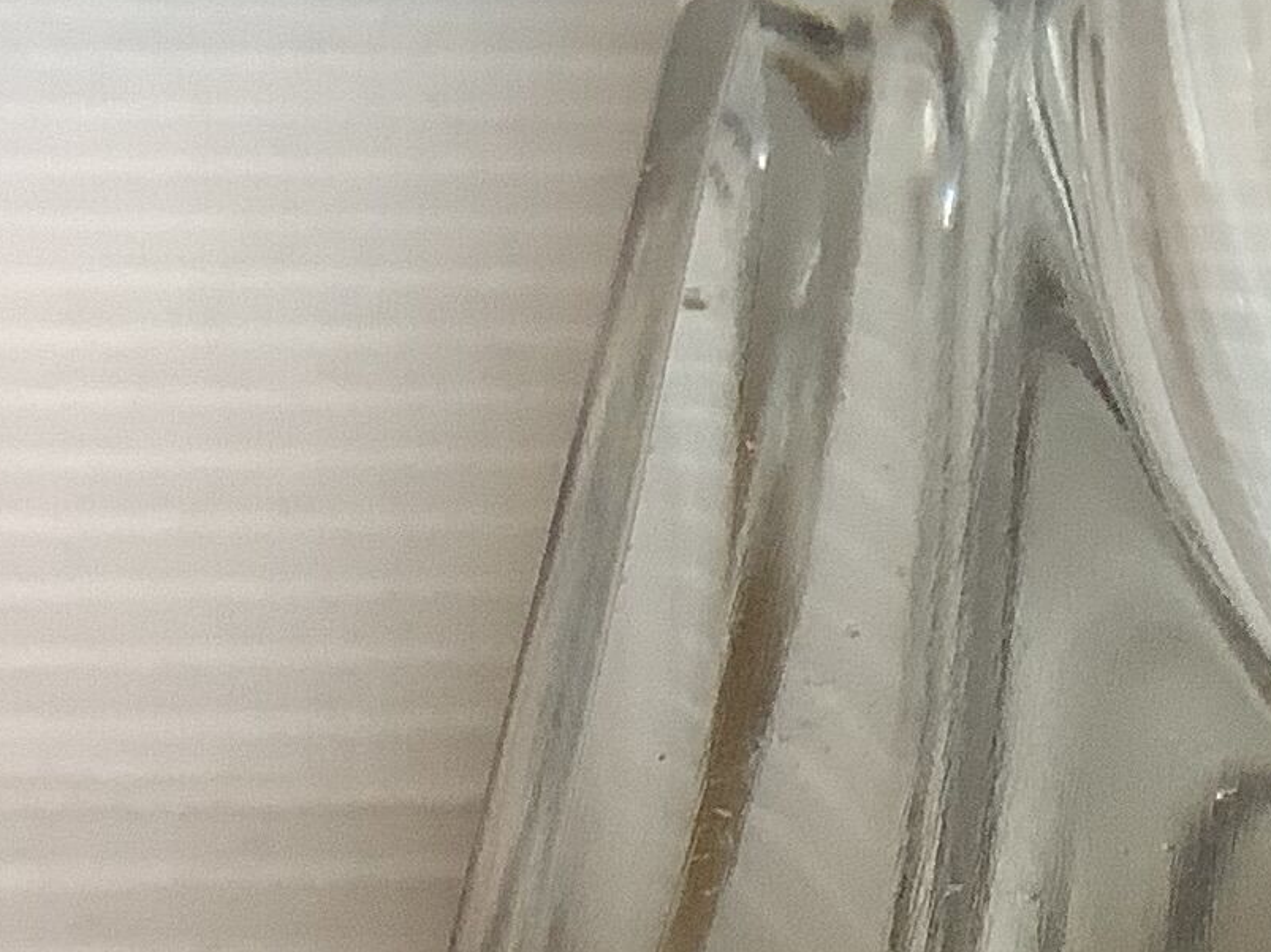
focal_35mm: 126
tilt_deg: -39.2
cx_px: 1901
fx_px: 4626
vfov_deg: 11.8
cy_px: 549
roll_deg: -4.1
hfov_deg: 14.6
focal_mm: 3.3
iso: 80
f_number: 2.4
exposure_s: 1/100
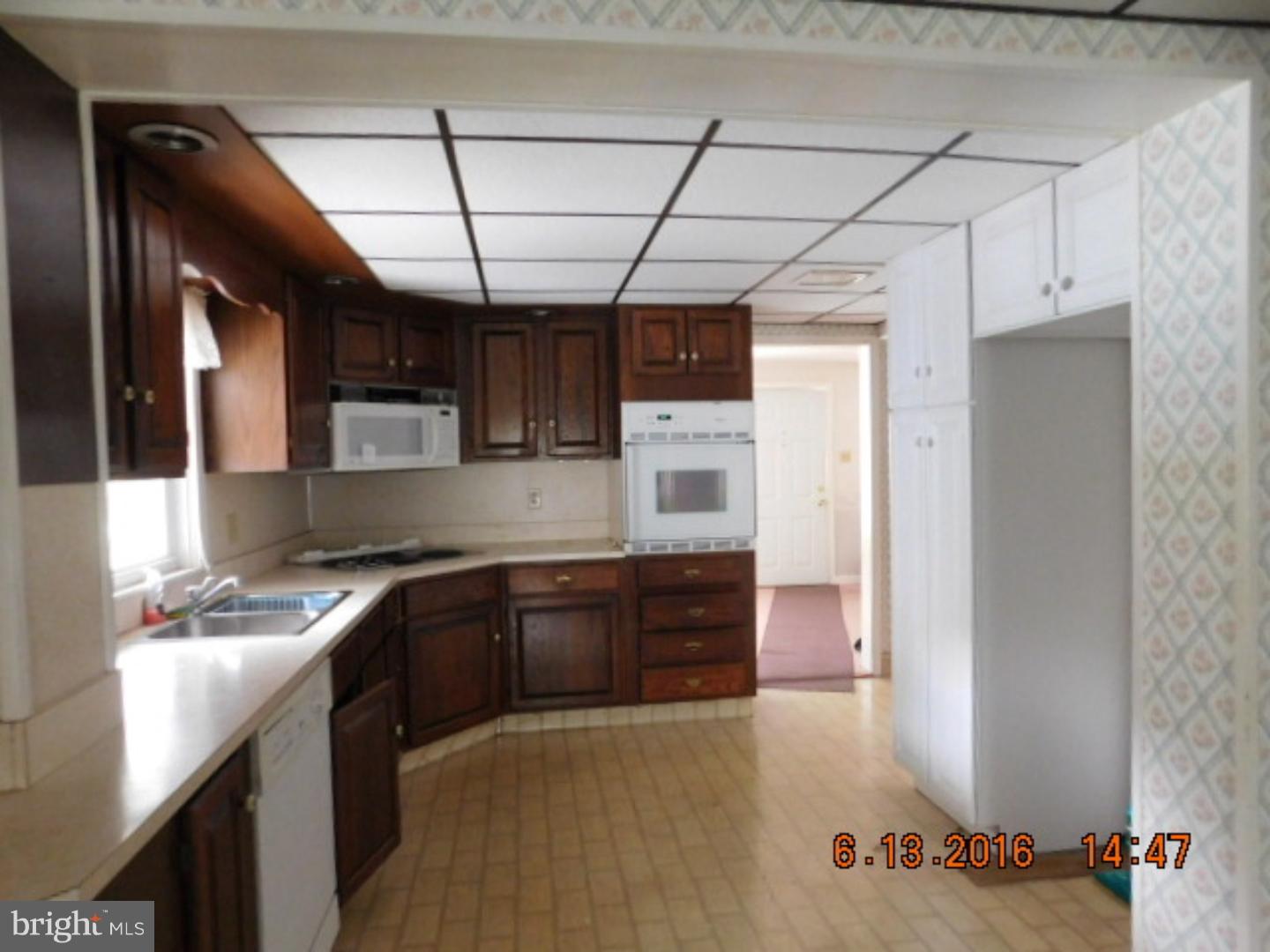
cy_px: 476
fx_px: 844
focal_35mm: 23
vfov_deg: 58.9
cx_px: 635
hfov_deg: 73.9
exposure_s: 1/8
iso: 640
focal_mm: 4
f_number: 3
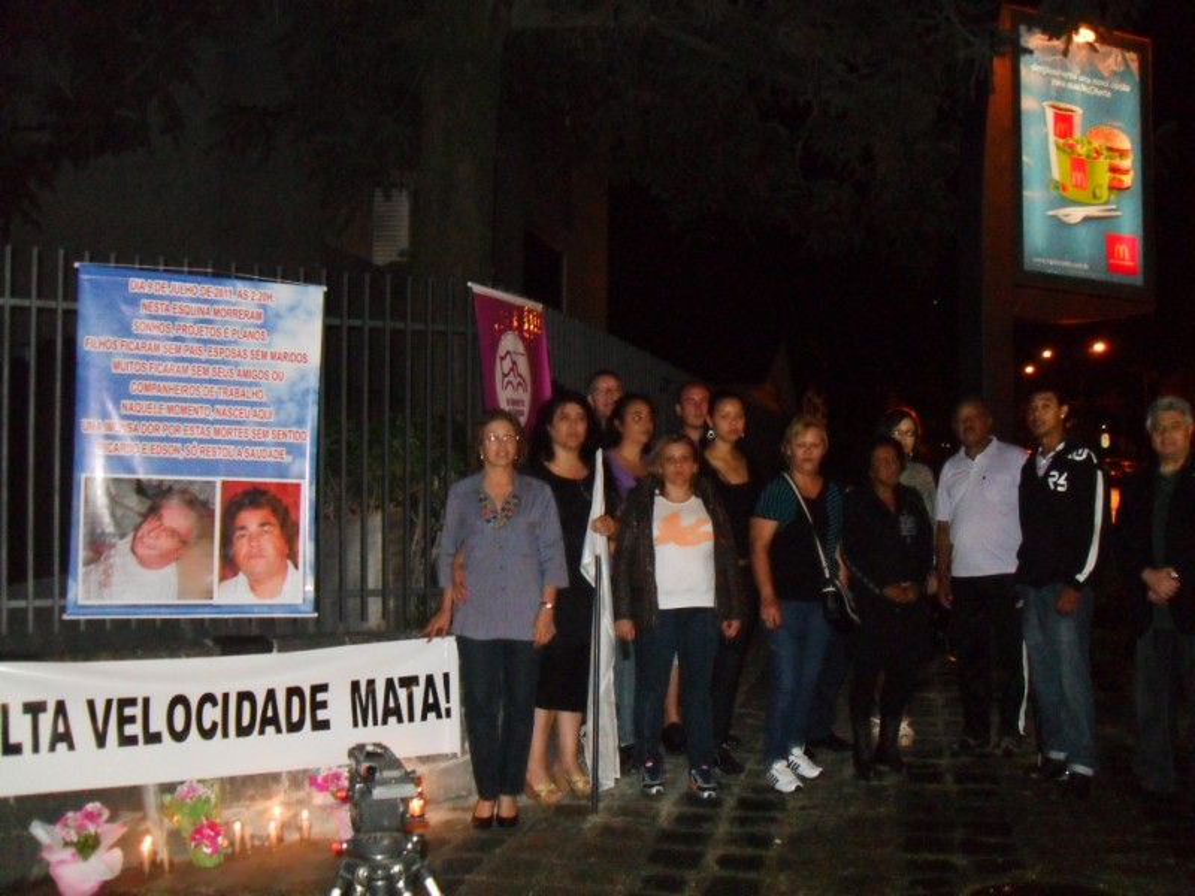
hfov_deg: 52.6
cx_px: 598
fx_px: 1208
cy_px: 448
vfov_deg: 40.7
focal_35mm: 35
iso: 400
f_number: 2.8
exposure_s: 1/45
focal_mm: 6.2
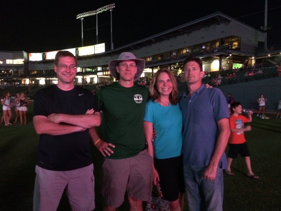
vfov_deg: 48.2
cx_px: 140
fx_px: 235
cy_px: 106
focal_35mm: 29
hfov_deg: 61.7
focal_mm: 4.15
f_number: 2.2
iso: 640
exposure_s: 1/15
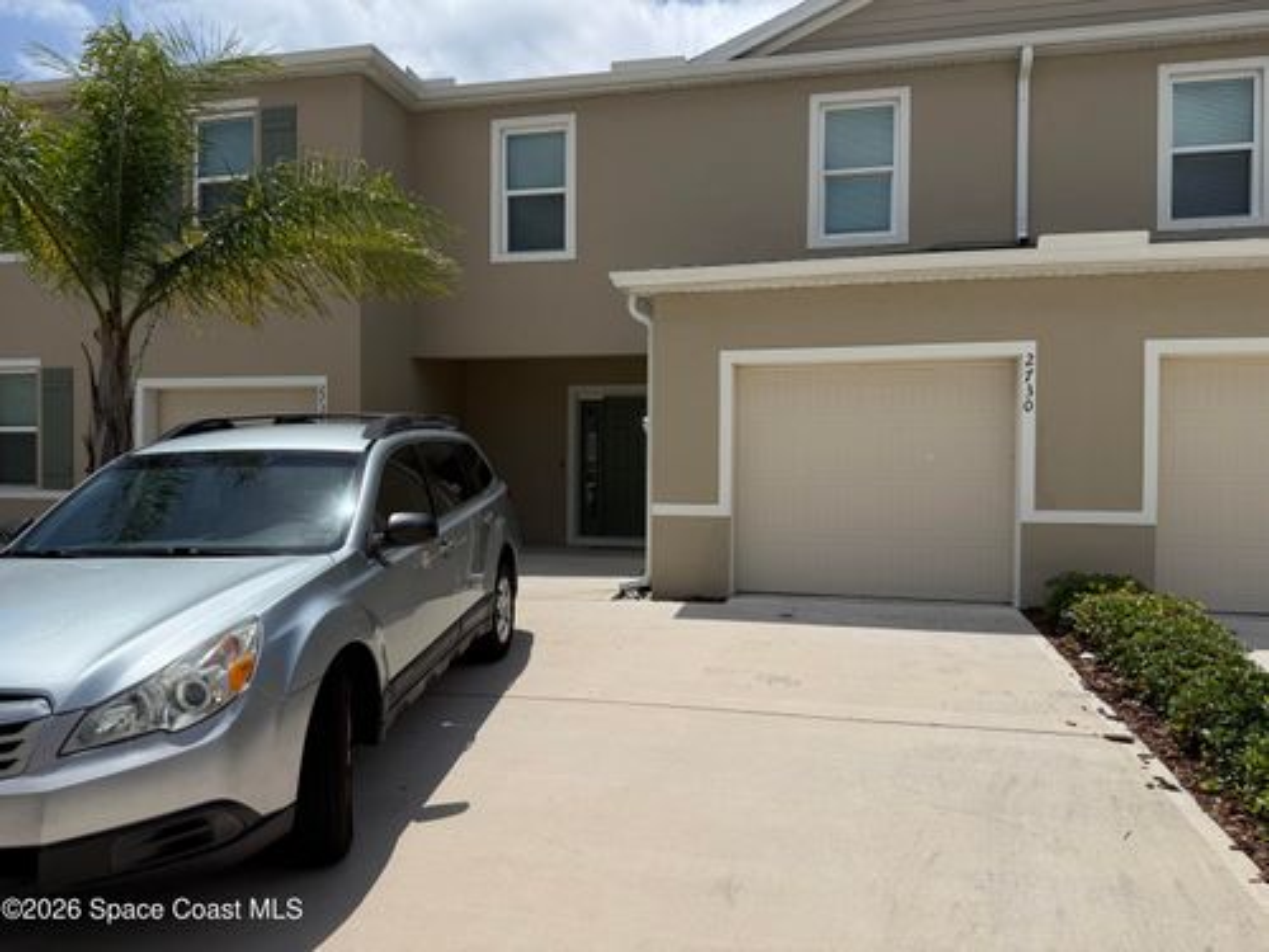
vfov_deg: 56.8
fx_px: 880
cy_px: 476
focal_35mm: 24
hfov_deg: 71.6
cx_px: 634
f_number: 1.78
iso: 80
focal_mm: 6.76
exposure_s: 1/10309
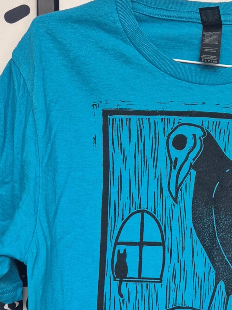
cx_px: 198
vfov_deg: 27.5
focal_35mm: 66
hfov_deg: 21.9
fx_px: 590
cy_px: 317
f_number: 1.8
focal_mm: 5.4
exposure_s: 1/58
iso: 250
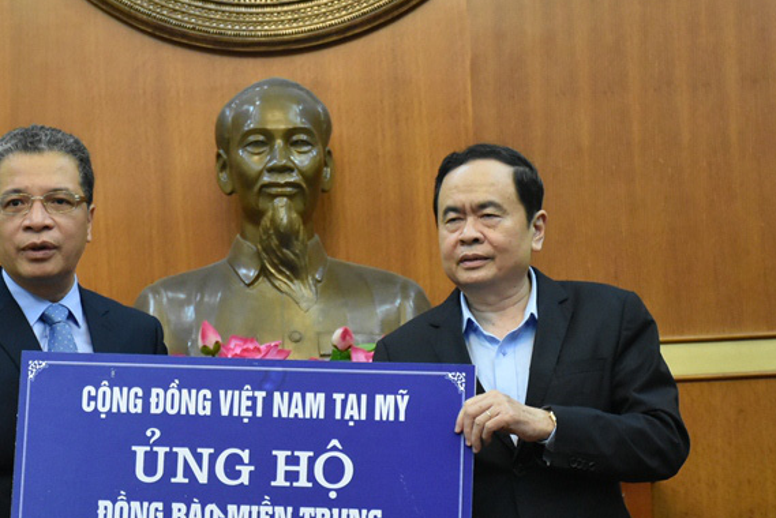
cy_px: 314
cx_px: 340
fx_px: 3062
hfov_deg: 14.4
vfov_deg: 9.7
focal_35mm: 142
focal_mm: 60
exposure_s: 1/60
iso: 3600
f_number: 5
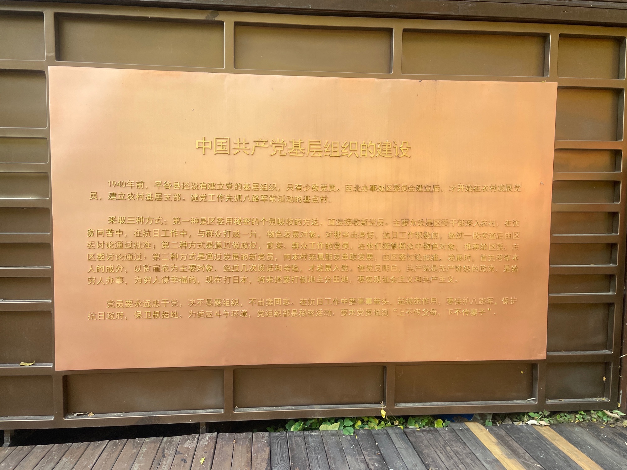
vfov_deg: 53.1
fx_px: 471
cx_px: 314
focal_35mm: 26
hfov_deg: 67.3
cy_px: 235
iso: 50
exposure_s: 1/341
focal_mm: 4.2
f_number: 1.6
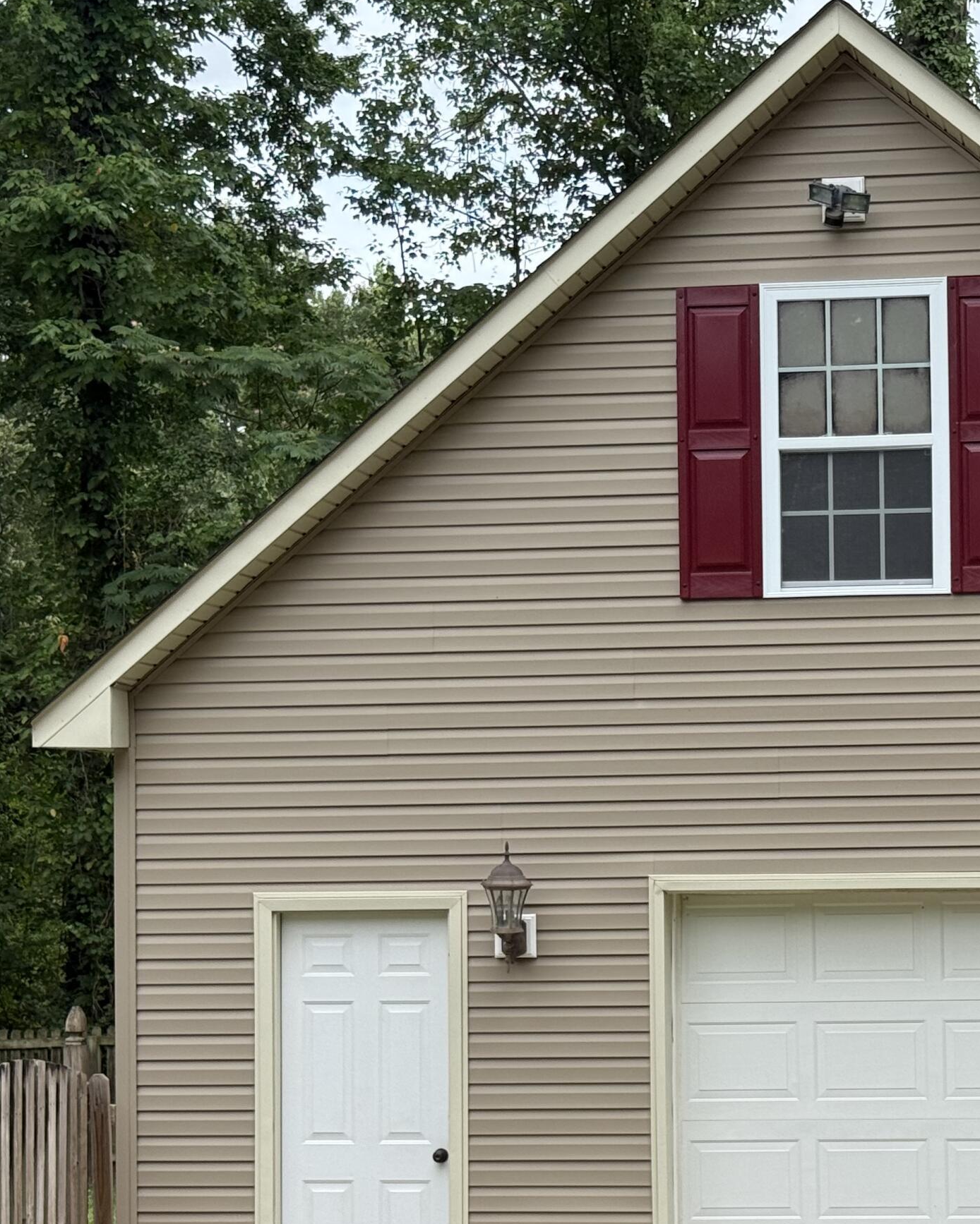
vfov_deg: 23.5
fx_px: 2937
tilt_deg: +1.0
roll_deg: +0.7
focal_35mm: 81
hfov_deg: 18.7
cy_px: 773
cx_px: 809
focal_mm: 6.76
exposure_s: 1/1883
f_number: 1.78
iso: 64
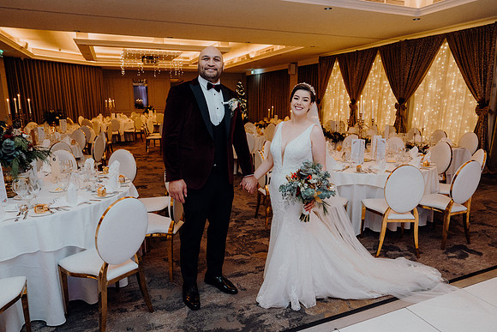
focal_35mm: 24
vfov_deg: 53.2
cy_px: 166
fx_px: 331
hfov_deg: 73.7
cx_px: 248
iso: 2500
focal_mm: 24
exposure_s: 1/200
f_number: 3.5
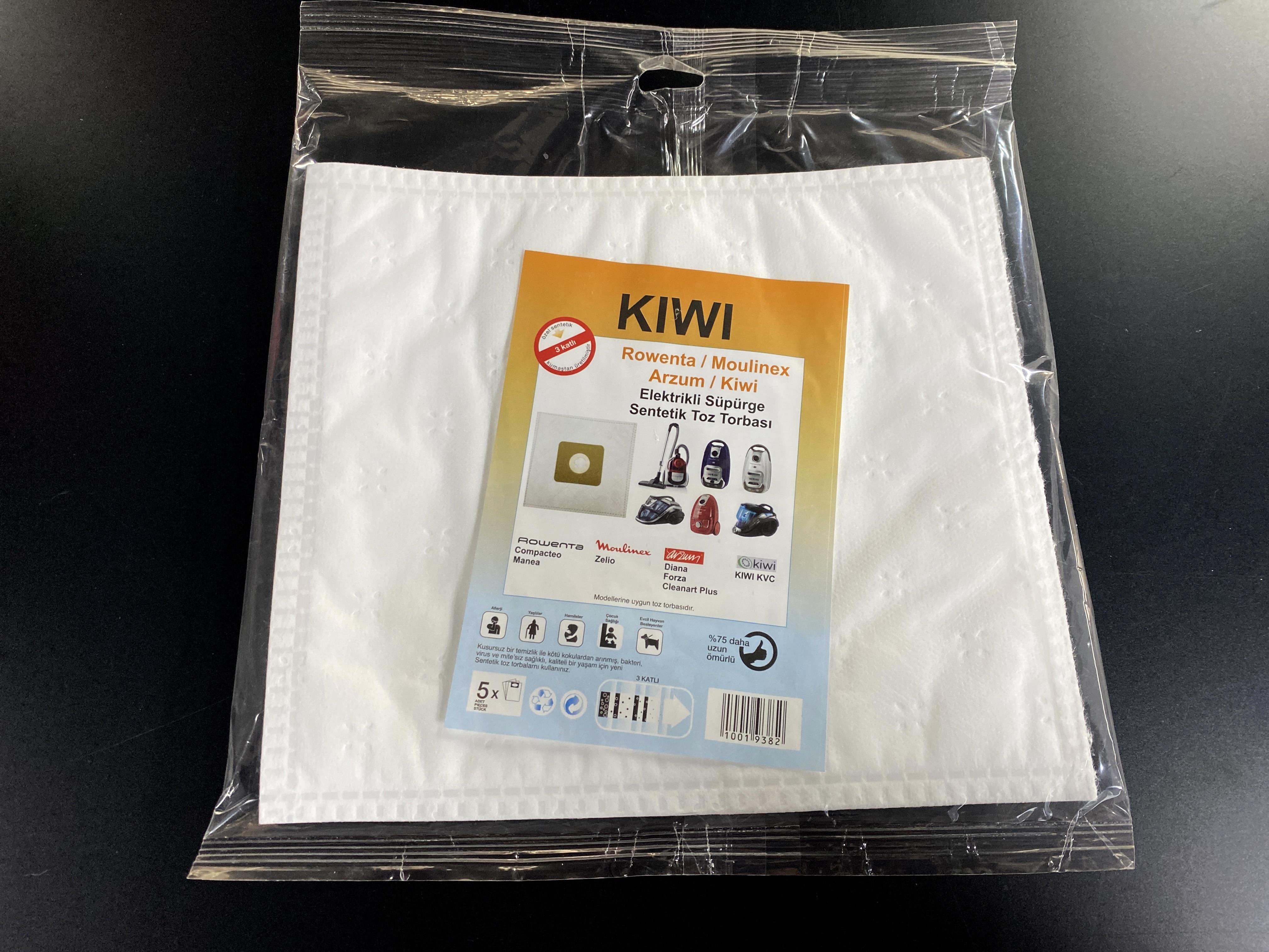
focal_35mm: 26
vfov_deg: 53.1
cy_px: 476
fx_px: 953
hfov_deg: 67.3
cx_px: 634
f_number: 1.8
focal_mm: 4.25
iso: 125
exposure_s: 1/60
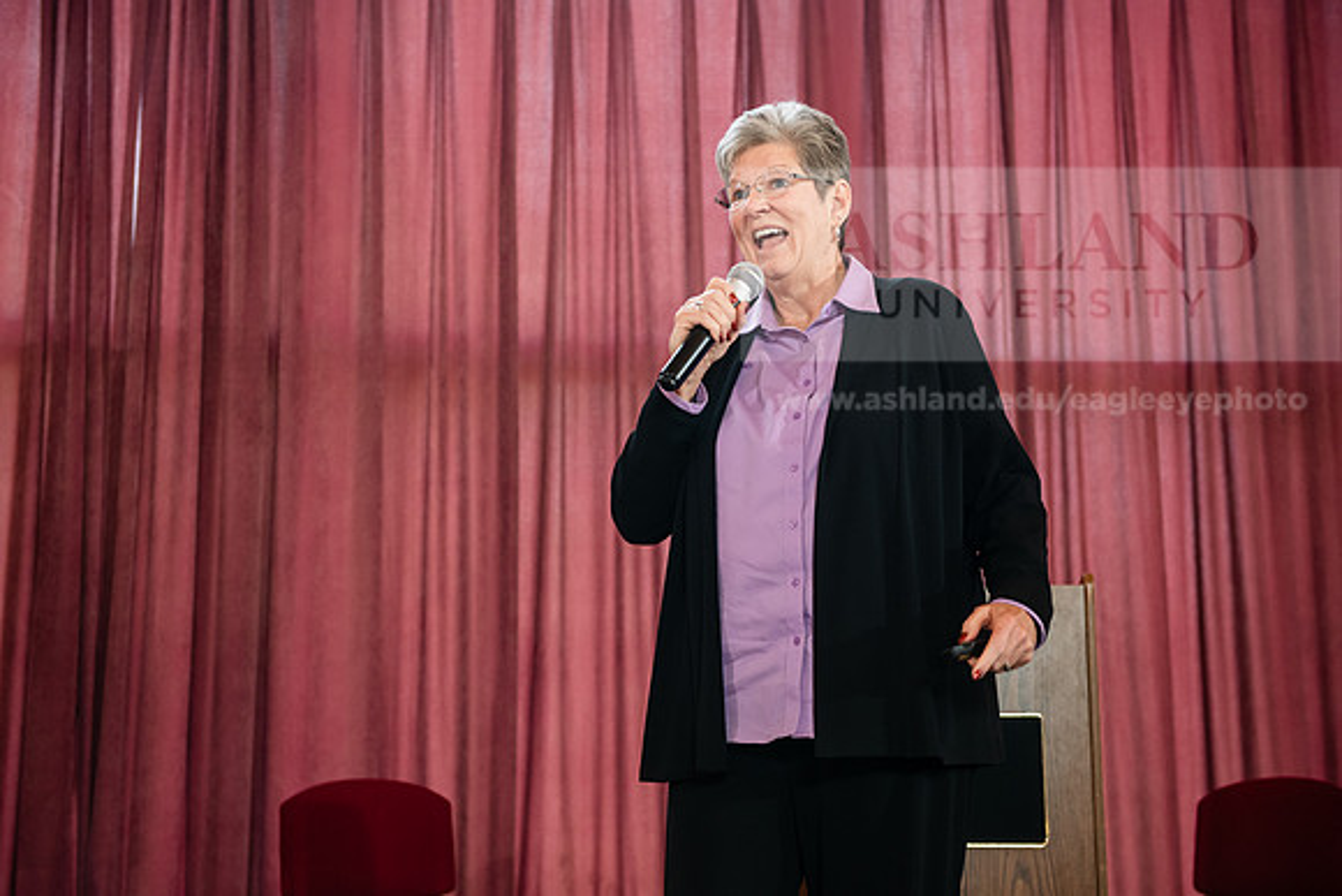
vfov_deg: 24.6
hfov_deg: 36.2
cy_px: 448
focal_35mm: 55
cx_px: 671
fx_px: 2051
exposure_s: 1/200
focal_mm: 55
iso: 1250
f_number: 3.5
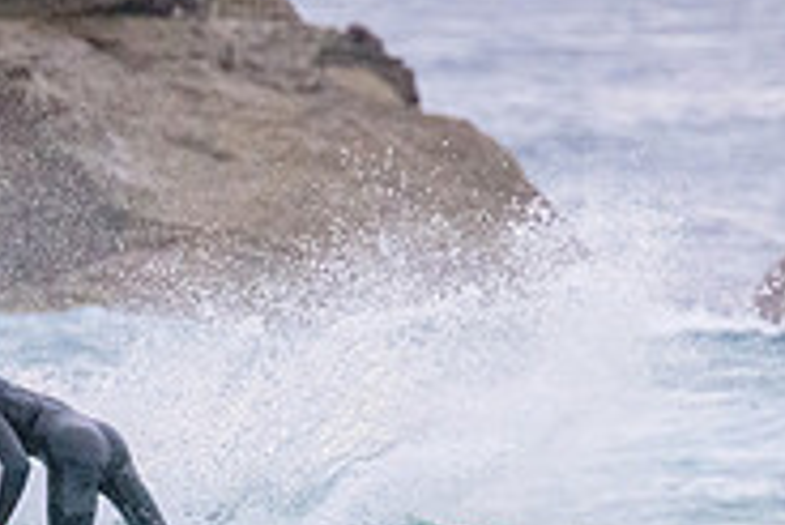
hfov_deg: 0.8
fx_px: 54992
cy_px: 587
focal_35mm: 2520
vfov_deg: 0.5
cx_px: 158
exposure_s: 1/640
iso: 12800
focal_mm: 800
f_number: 11
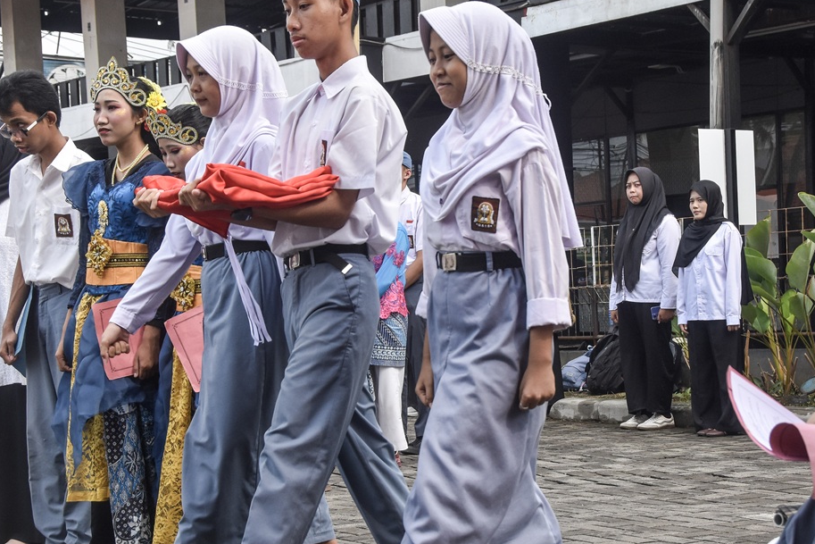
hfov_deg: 27.0
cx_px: 496
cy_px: 323
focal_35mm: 75
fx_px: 1692
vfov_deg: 18.2
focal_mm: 35
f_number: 7.1
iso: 400
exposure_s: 1/1000
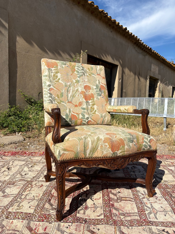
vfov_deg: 67.3
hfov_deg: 53.1
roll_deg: -2.3
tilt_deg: -3.4
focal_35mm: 26
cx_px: 88
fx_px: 175
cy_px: 117
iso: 50
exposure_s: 1/4950
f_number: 1.6
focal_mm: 5.96
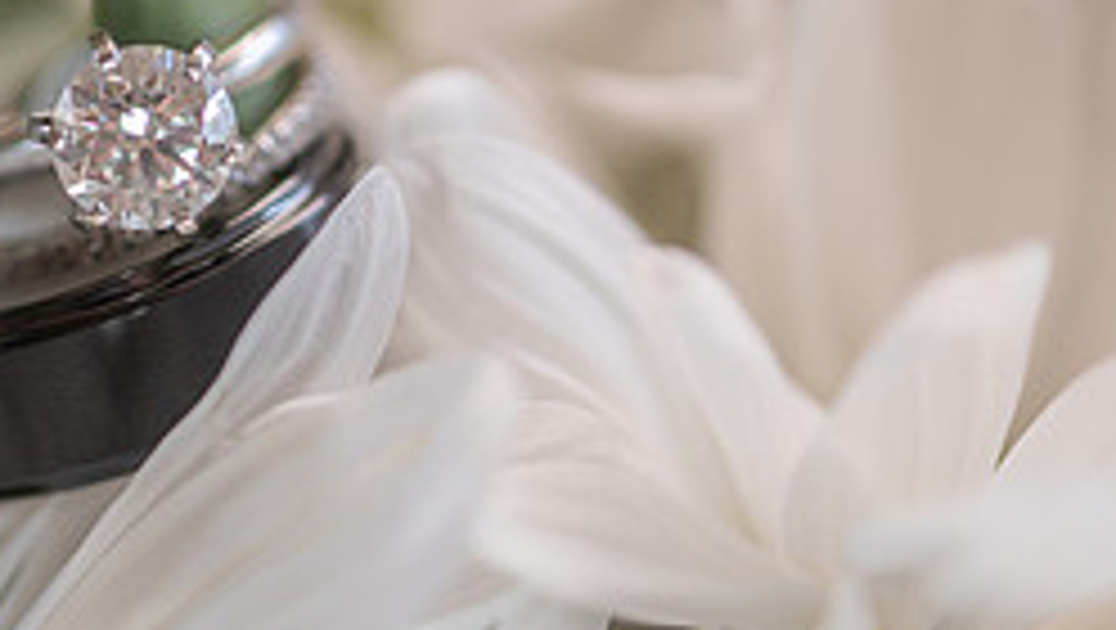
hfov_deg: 14.3
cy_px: 236
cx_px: -122
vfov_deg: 8.3
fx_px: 4354
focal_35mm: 147
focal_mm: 60
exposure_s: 1/160
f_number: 3.5
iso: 200
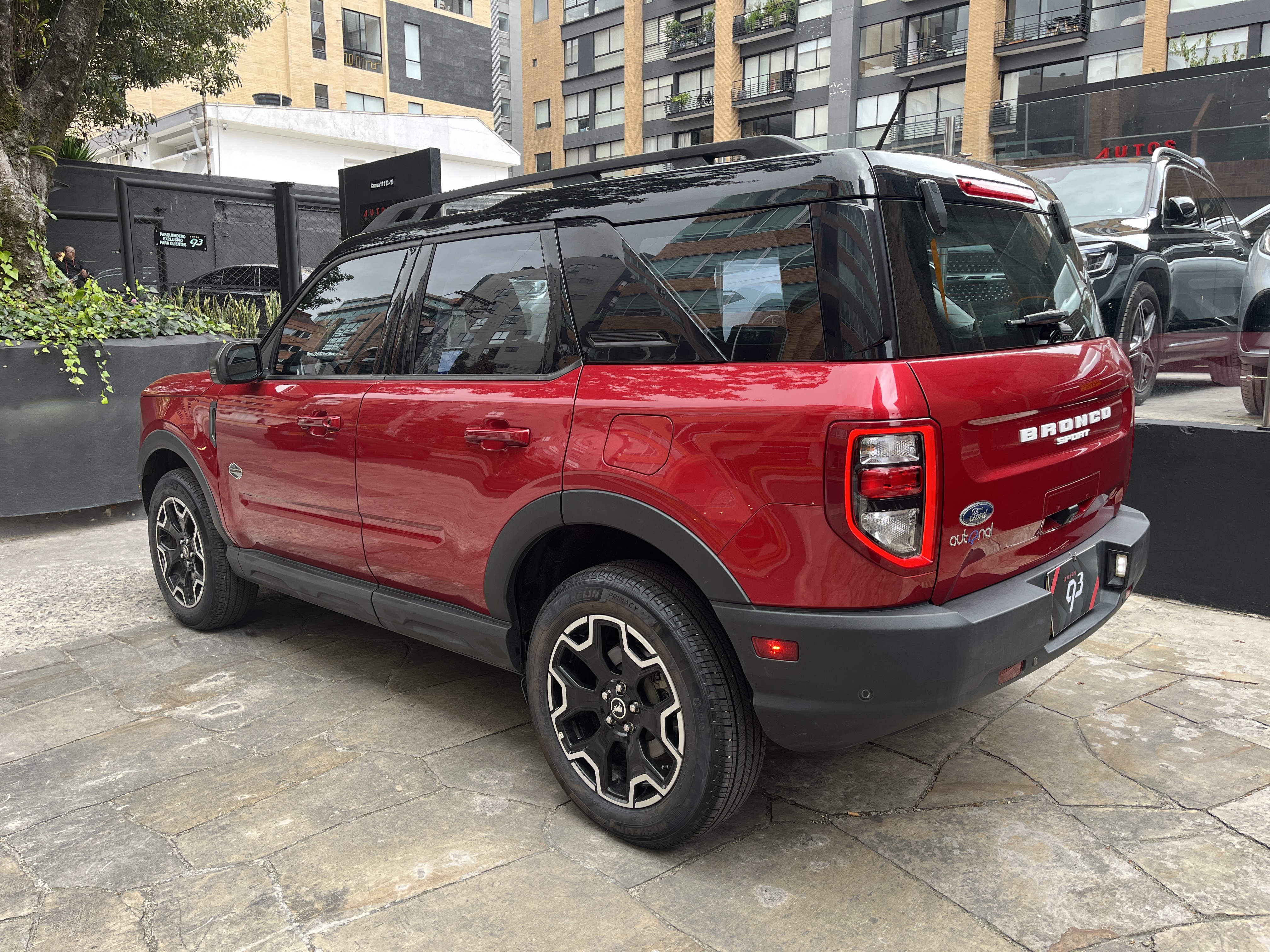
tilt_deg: -9.8
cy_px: 476
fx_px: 954
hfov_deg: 67.3
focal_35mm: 26
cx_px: 635
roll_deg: -0.2
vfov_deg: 53.1
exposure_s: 1/171
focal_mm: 5.1
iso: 50
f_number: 1.6
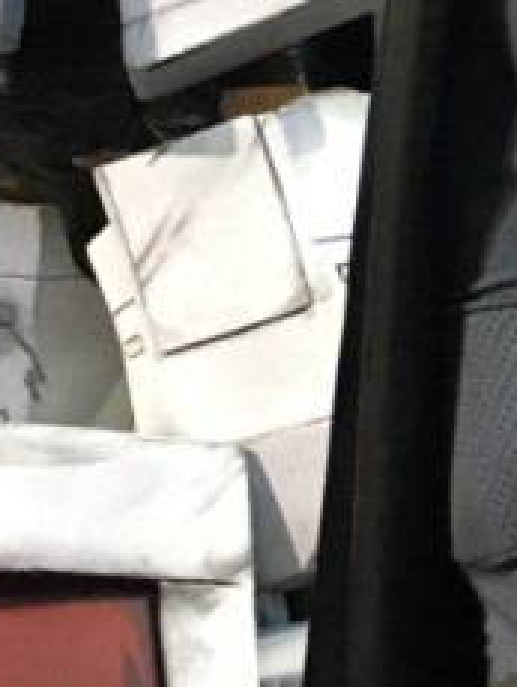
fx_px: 3001
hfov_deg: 9.0
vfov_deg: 13.1
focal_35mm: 151
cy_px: 358
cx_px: 1177
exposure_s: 1/20
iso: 200
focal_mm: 4.15
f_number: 2.2
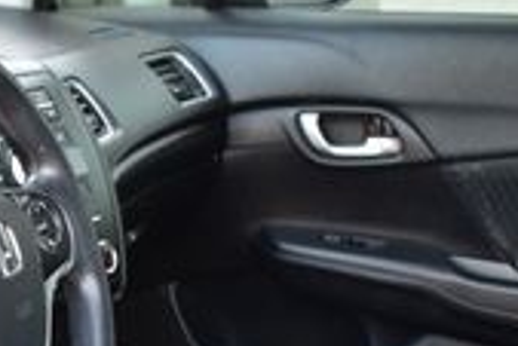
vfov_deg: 9.8
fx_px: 1959
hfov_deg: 14.8
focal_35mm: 136
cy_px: 545
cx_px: 15
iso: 400
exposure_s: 1/20
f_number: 6.3
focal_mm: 24
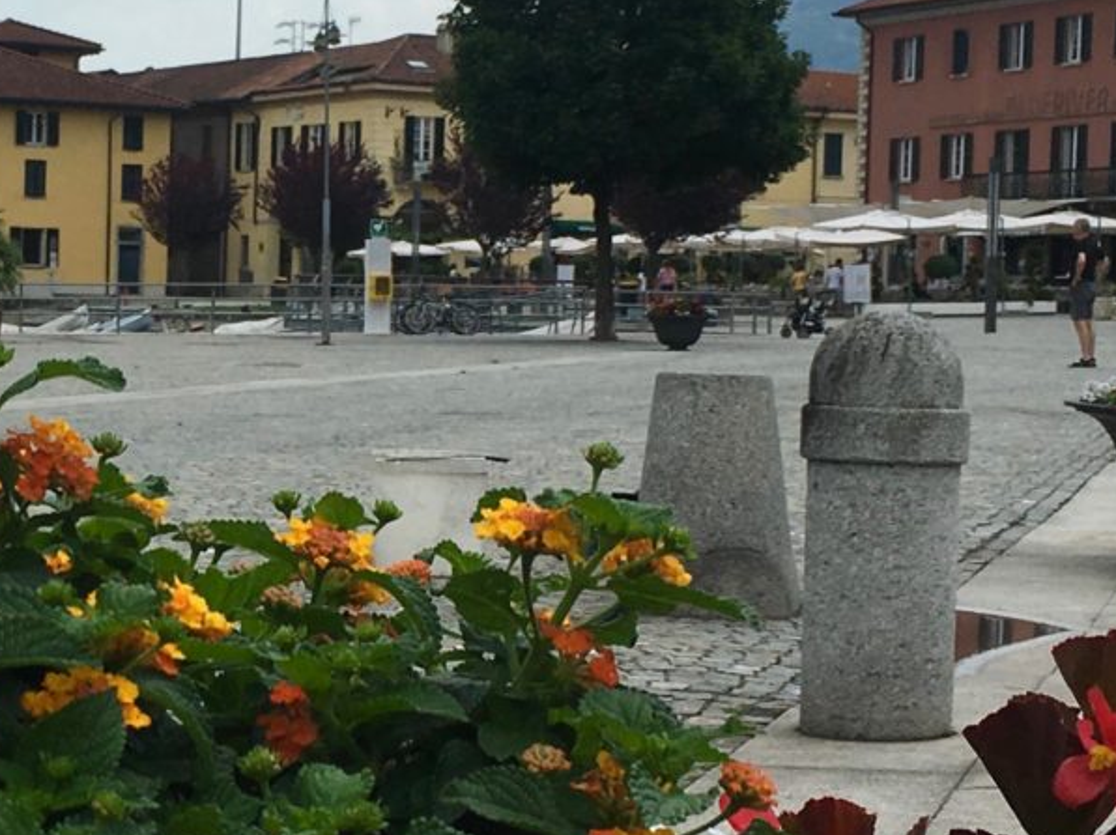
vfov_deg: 15.1
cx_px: 151
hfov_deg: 19.7
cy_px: 389
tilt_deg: -1.6
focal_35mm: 98
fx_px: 3158
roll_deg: -1.2
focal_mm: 4.15
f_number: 2.2
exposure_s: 1/2404
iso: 25
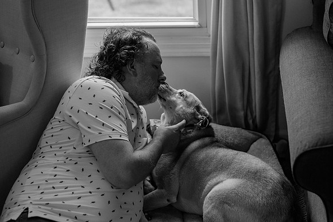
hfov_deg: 36.2
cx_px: 176
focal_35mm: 55
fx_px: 509
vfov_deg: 24.6
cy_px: 112
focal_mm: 50
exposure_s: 1/320
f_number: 3.2
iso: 500
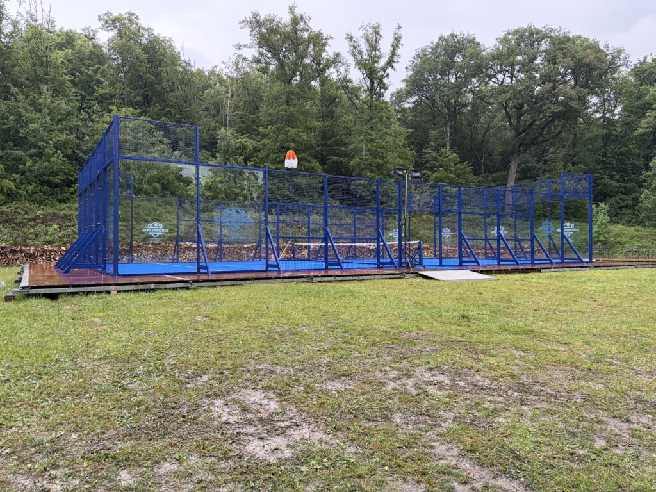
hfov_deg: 67.3
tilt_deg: +0.6
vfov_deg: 53.1
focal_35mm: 26
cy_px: 246
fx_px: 493
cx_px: 328
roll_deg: +0.6
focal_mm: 5.96
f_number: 1.6
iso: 50
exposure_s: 1/299
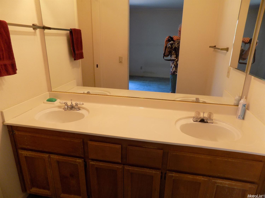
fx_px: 176
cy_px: 99
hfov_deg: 73.9
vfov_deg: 58.9
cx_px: 132
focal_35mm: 23
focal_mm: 4
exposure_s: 1/30
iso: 125
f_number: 3.1
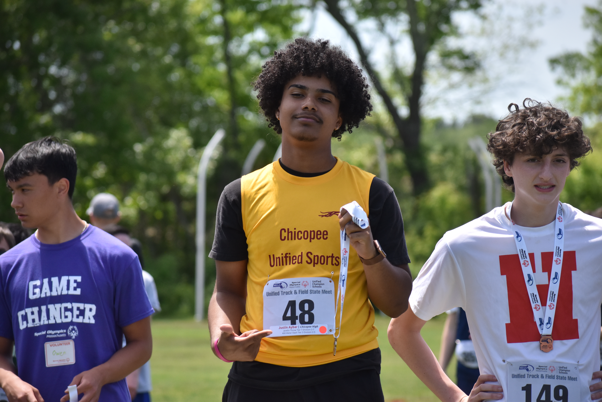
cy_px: 201
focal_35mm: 195
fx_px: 3261
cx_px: 301
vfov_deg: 7.0
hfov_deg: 10.5
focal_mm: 130
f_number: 4.8
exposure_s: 1/4000
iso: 640
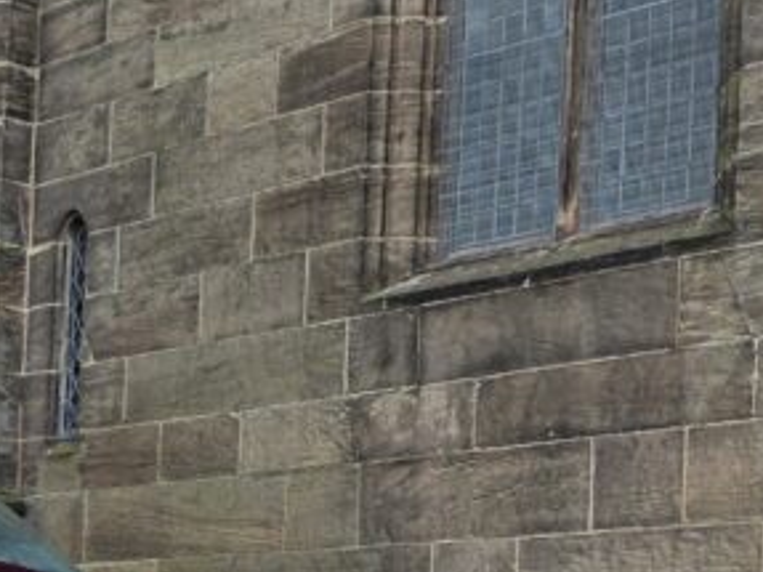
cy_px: 700
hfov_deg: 18.9
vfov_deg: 17.1
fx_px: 1807
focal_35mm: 82
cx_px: -569
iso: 40
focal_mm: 6.3
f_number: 1.7
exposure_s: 1/359
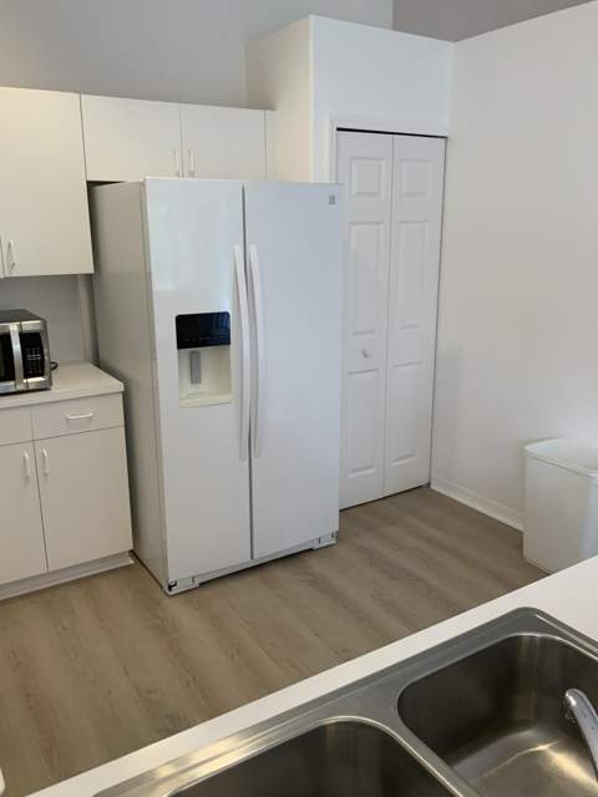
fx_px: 668
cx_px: 299
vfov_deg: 61.7
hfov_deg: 48.2
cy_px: 398
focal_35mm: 29
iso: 80
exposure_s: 1/60
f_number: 1.8
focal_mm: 3
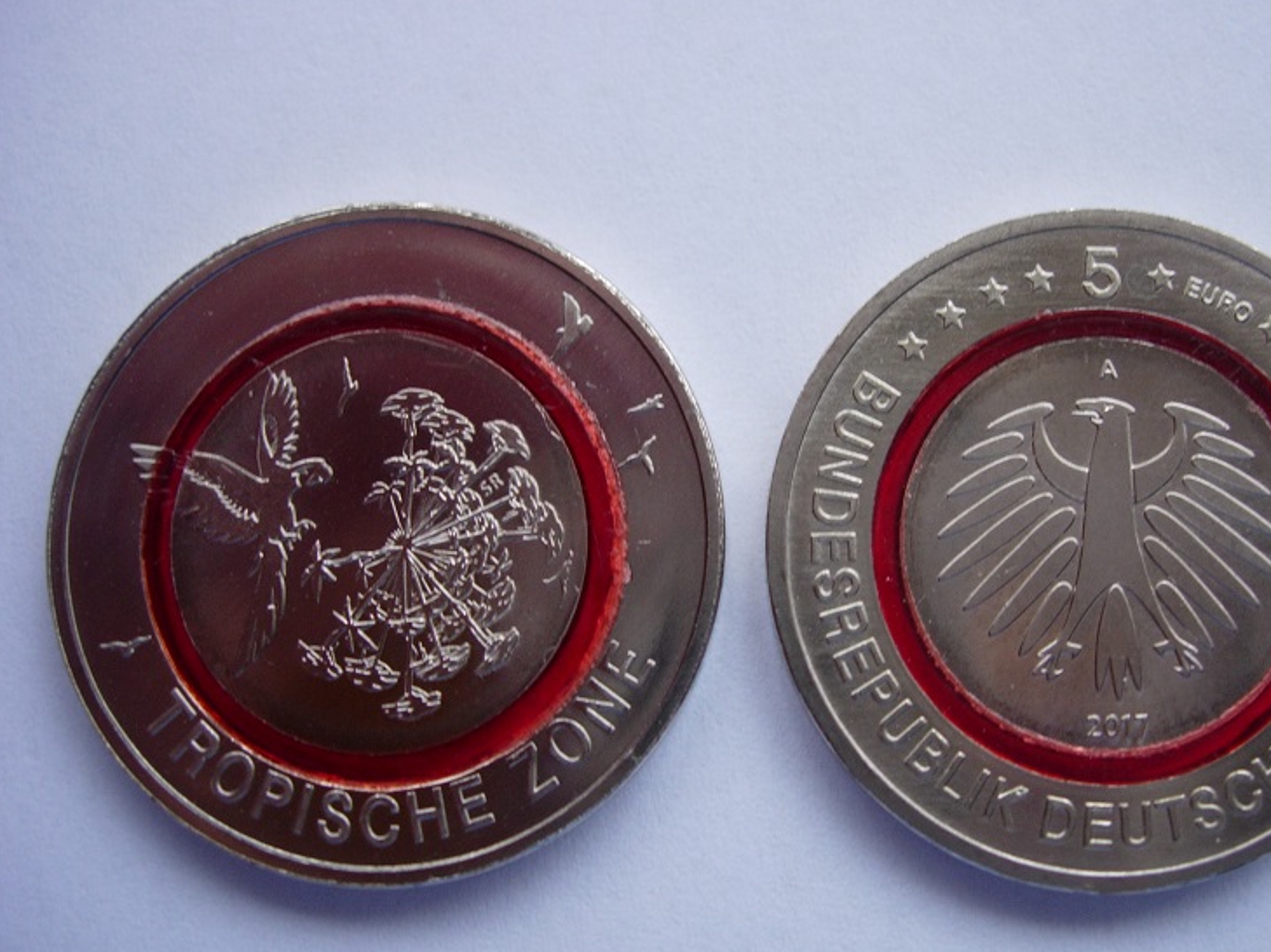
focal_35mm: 46
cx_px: 746
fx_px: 1688
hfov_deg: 41.1
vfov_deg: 31.5
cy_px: 538
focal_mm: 7.8
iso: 64
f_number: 2.8
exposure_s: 1/52.2
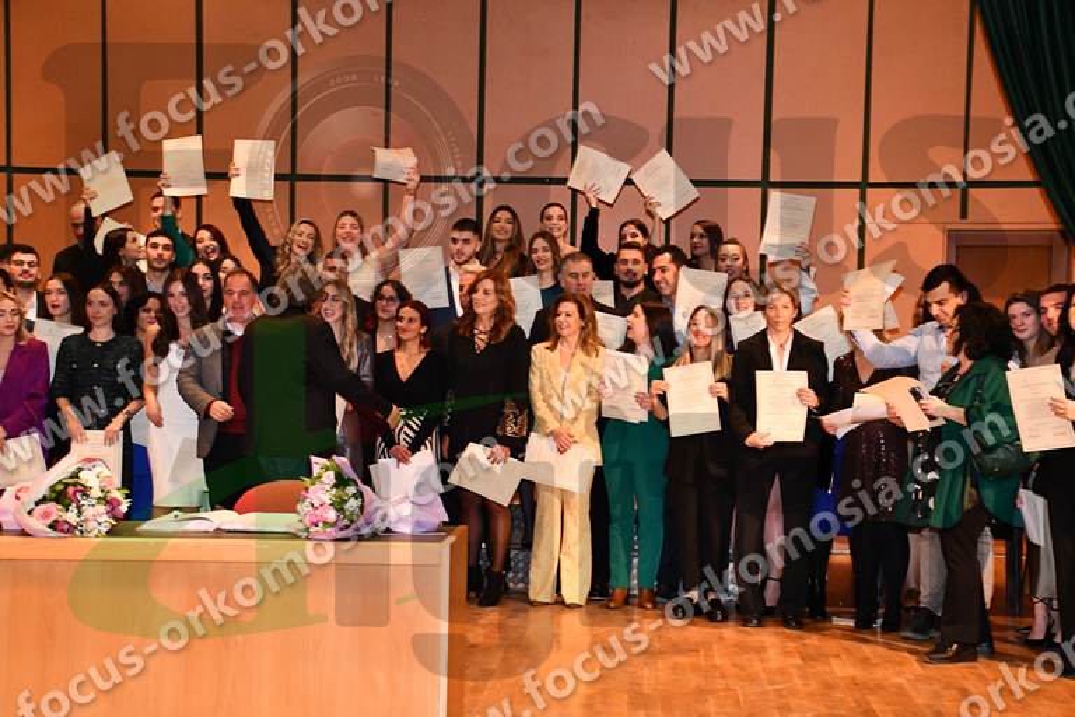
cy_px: 358
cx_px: 538
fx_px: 1881
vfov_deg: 21.6
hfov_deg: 31.9
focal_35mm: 63
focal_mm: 42
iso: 4500
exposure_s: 1/60
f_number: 5.6
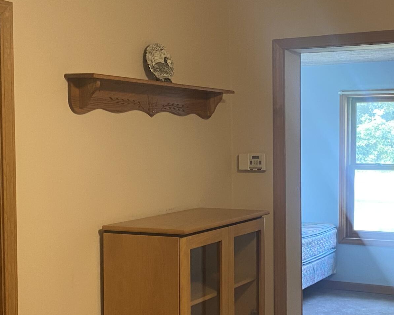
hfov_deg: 29.3
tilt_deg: -3.9
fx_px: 746
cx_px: 279
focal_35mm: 64
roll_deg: -0.2
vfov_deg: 23.8
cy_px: 173
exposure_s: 1/60
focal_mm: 4.25
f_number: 1.8
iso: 100
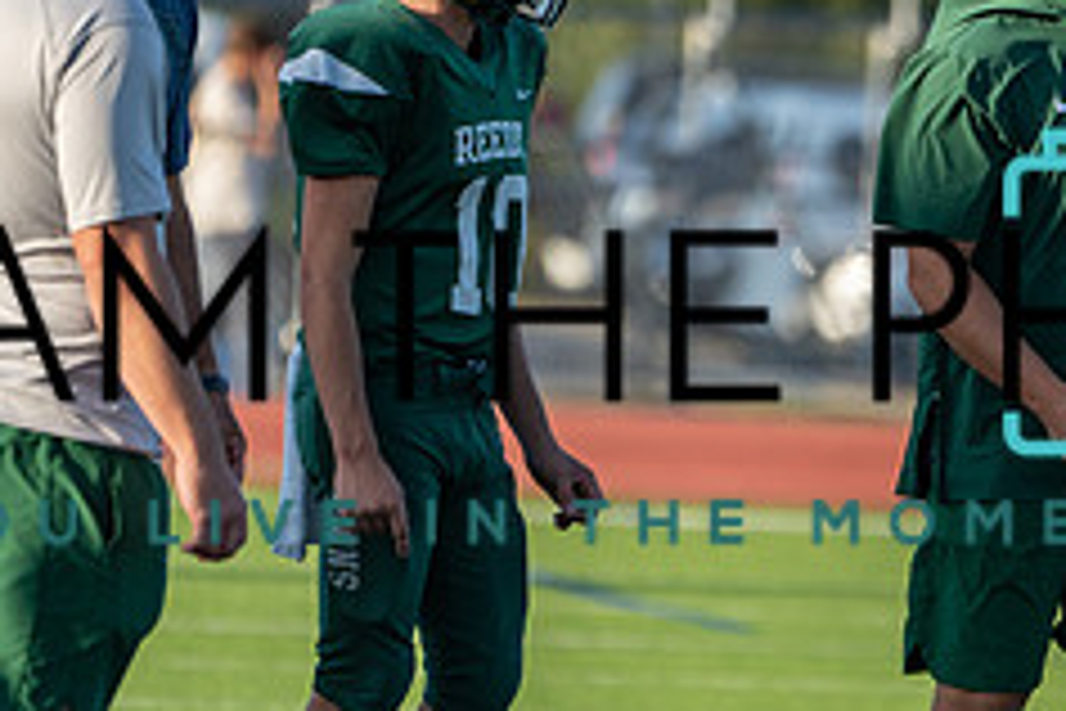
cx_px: 1106
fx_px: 28987
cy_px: 326
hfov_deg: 2.1
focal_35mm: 979
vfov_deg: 1.4
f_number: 5.6
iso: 500
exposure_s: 1/1250
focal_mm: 400
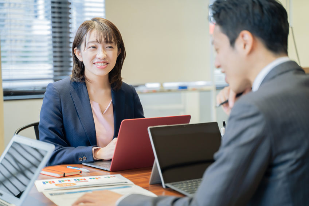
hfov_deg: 27.0
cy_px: 103
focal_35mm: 75
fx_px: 644
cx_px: 154
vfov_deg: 18.2
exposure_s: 1/125
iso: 640
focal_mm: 75
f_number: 2.8
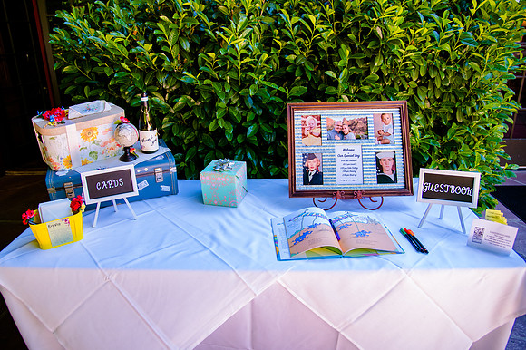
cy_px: 167
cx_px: 250
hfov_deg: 71.2
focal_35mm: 25
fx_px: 367
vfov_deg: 51.0
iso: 1600
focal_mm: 24
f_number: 4
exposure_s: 1/400
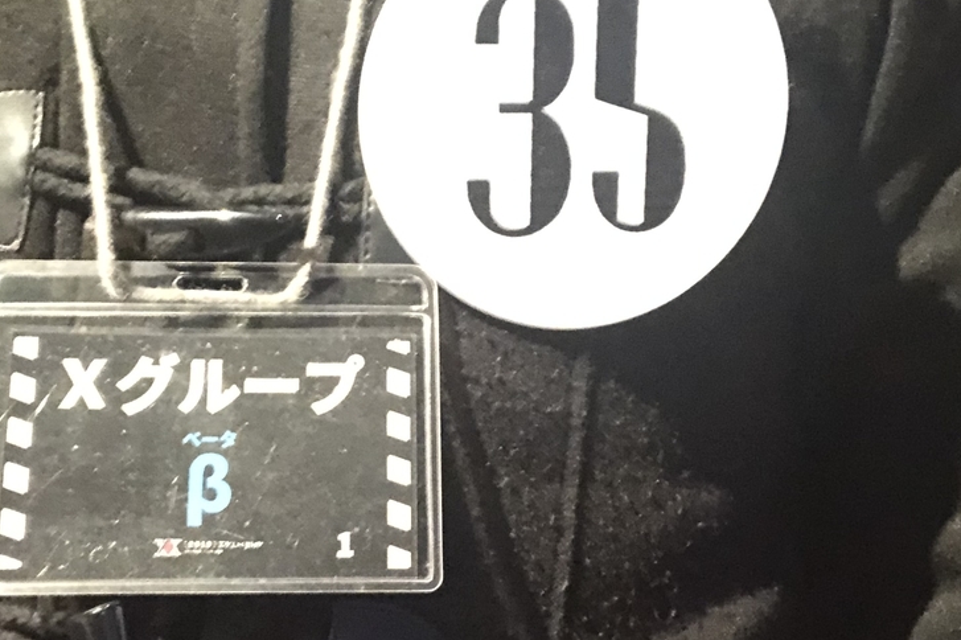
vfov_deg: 24.6
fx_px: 1467
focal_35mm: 55
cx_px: 439
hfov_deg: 36.2
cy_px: 378
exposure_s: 1/15
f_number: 2.2
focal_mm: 2.87
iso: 1000
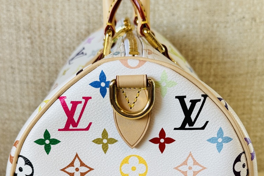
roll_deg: +0.3
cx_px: 132
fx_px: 491
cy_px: 175
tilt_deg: -19.0
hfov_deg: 30.1
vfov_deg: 19.7
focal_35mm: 67
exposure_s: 1/100
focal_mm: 6.76
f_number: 1.78
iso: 50
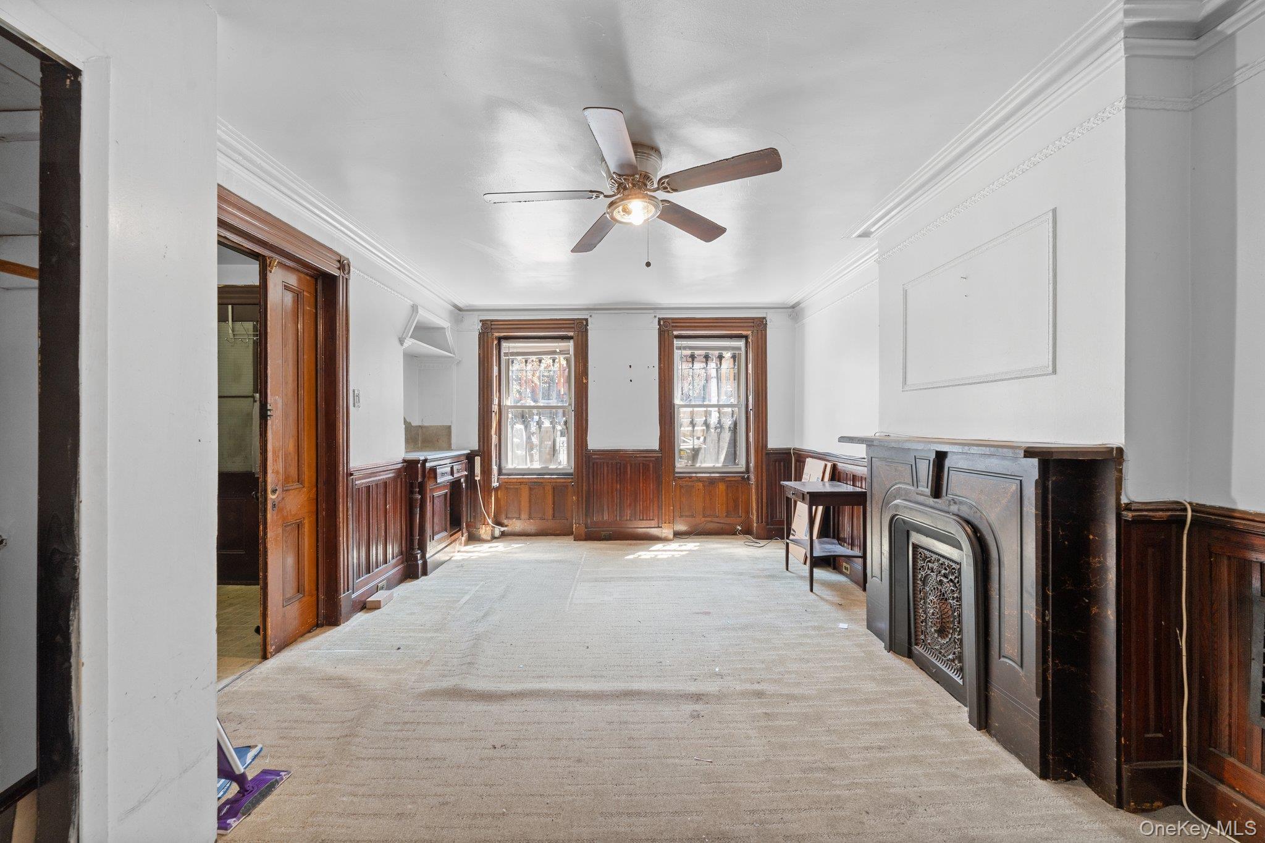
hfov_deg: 104.3
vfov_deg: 81.2
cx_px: 632
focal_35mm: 14
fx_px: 492
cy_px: 422
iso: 500
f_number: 9
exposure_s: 1/2.5
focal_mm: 14
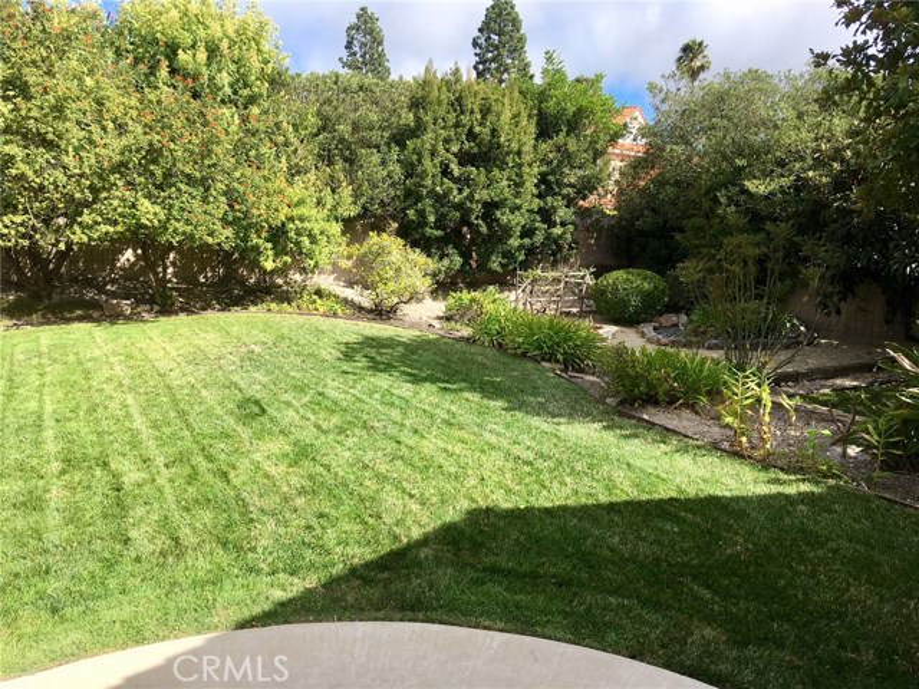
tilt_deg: -10.6
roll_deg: +0.6
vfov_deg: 48.2
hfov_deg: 61.7
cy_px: 344
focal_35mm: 29
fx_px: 770
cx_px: 460
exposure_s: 1/810
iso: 25
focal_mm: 4.15
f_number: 2.2
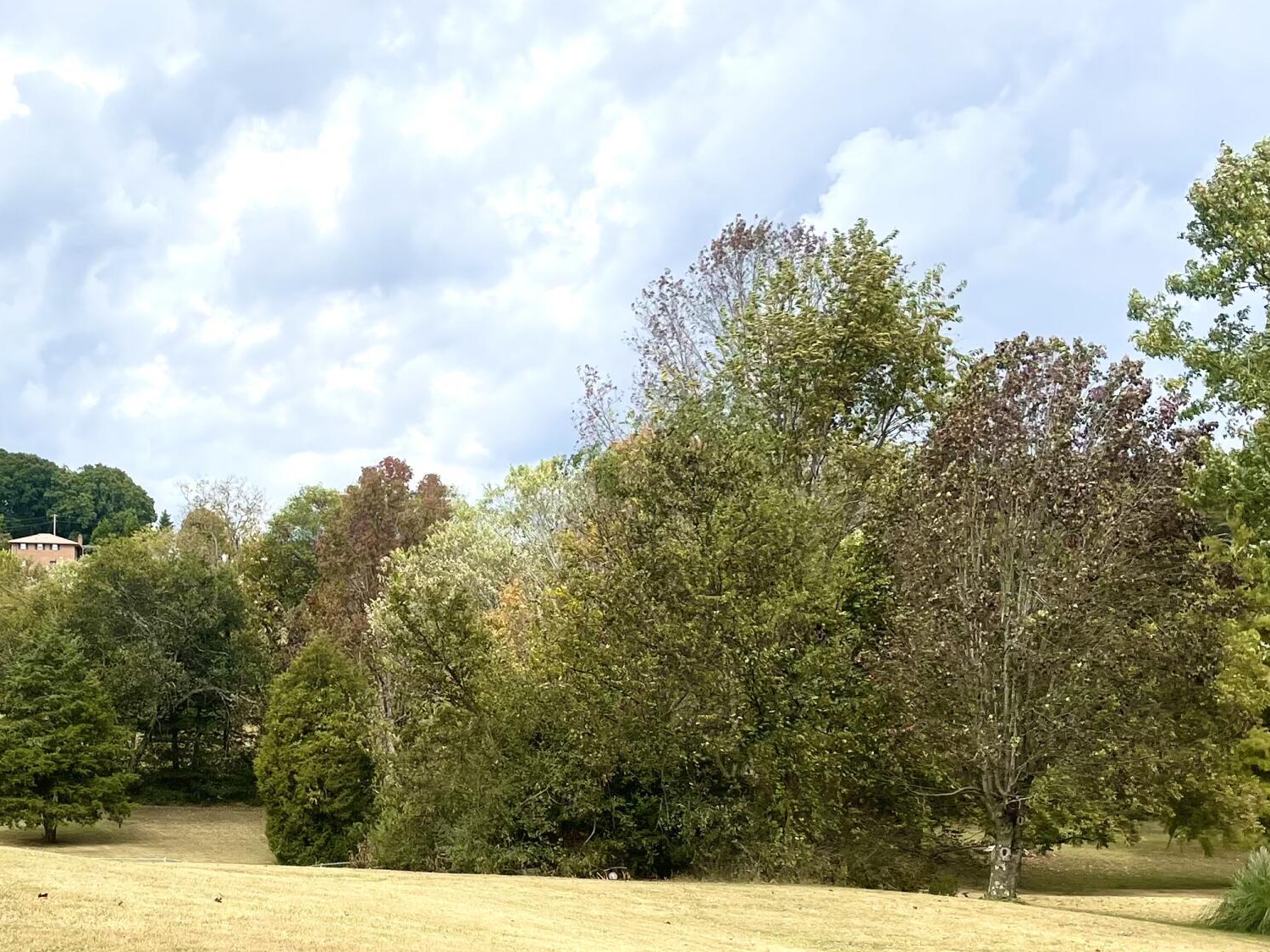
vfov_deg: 27.8
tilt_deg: -2.3
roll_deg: -1.2
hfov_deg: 35.6
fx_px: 1908
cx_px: 256
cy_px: 673
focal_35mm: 52
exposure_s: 1/2857
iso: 32
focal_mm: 5.1
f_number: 1.6
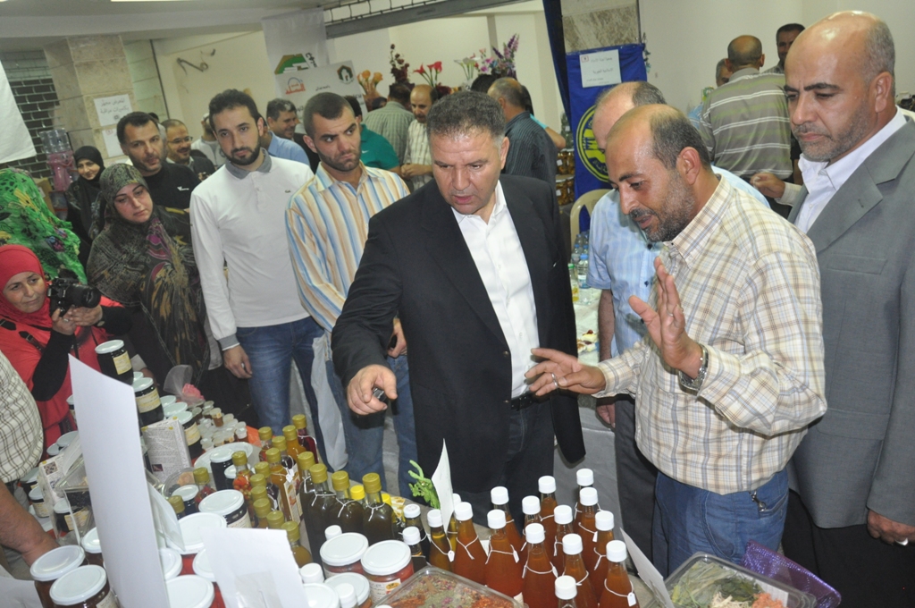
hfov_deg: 67.4
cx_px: 458
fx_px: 685
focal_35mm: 27
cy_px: 304
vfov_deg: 47.8
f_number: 4.5
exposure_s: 1/60
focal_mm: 18
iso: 1250
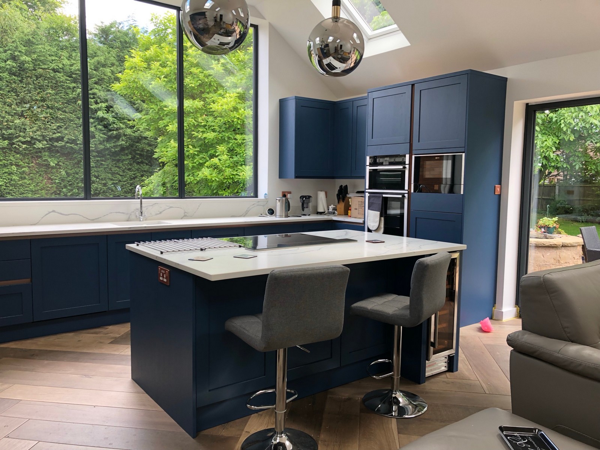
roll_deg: +0.1
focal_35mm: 28
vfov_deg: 49.7
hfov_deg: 63.4
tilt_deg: -3.2
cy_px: 225
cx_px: 300
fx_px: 485
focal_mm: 4
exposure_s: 1/120
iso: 40
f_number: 1.8
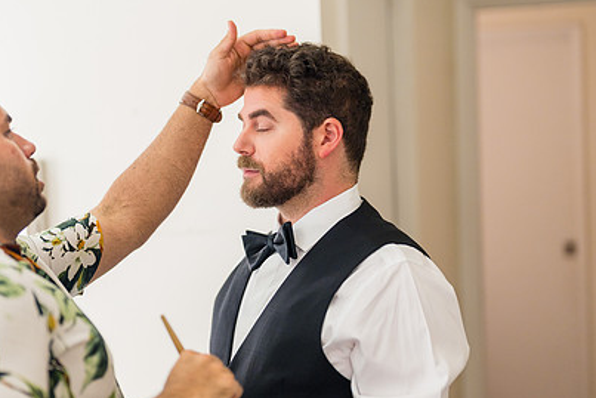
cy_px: 208
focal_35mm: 72
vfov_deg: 18.9
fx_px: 1192
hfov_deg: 28.0
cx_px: 235
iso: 200
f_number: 1.2
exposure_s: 1/500
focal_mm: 50
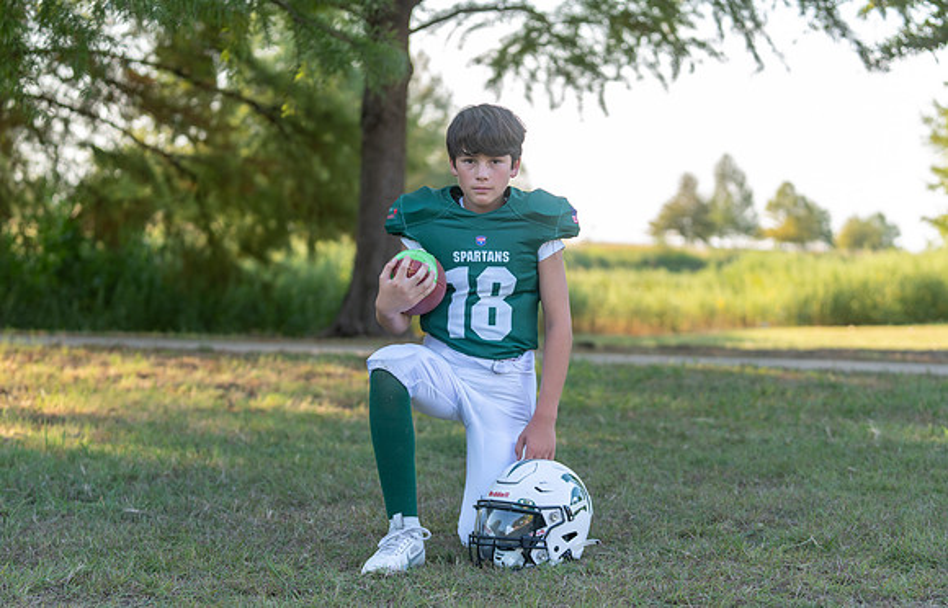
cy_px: 293
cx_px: 499
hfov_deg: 25.5
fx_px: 2095
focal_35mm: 80
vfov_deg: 16.5
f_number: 2.8
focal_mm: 70
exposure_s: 1/320
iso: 125
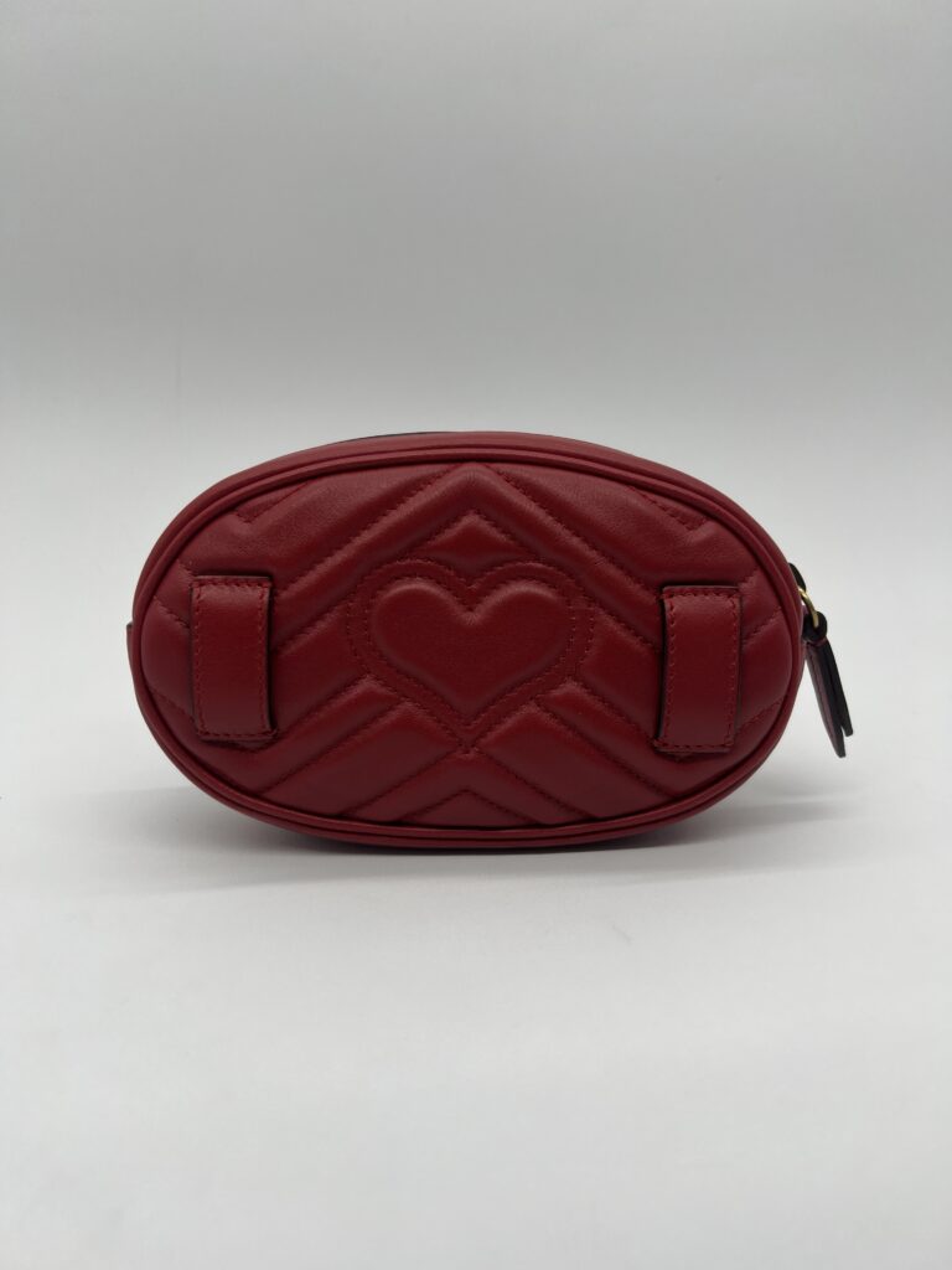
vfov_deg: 67.3
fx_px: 953
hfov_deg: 53.1
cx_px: 476
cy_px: 635
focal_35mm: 26
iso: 40
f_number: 1.5
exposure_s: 1/272
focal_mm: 5.7
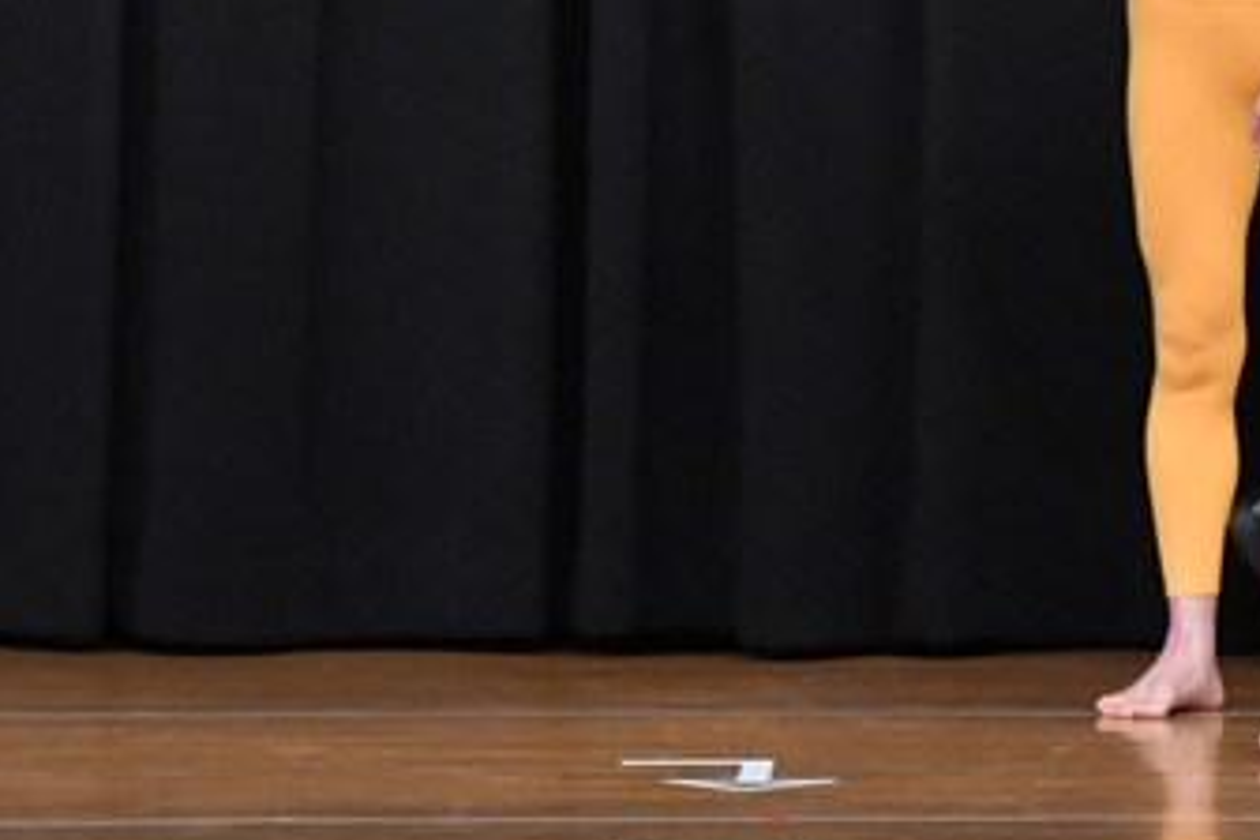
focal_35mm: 519
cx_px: 1356
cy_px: 4
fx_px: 18164
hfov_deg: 4.0
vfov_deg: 2.6
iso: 8000
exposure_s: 1/400
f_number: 5.6
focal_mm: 150
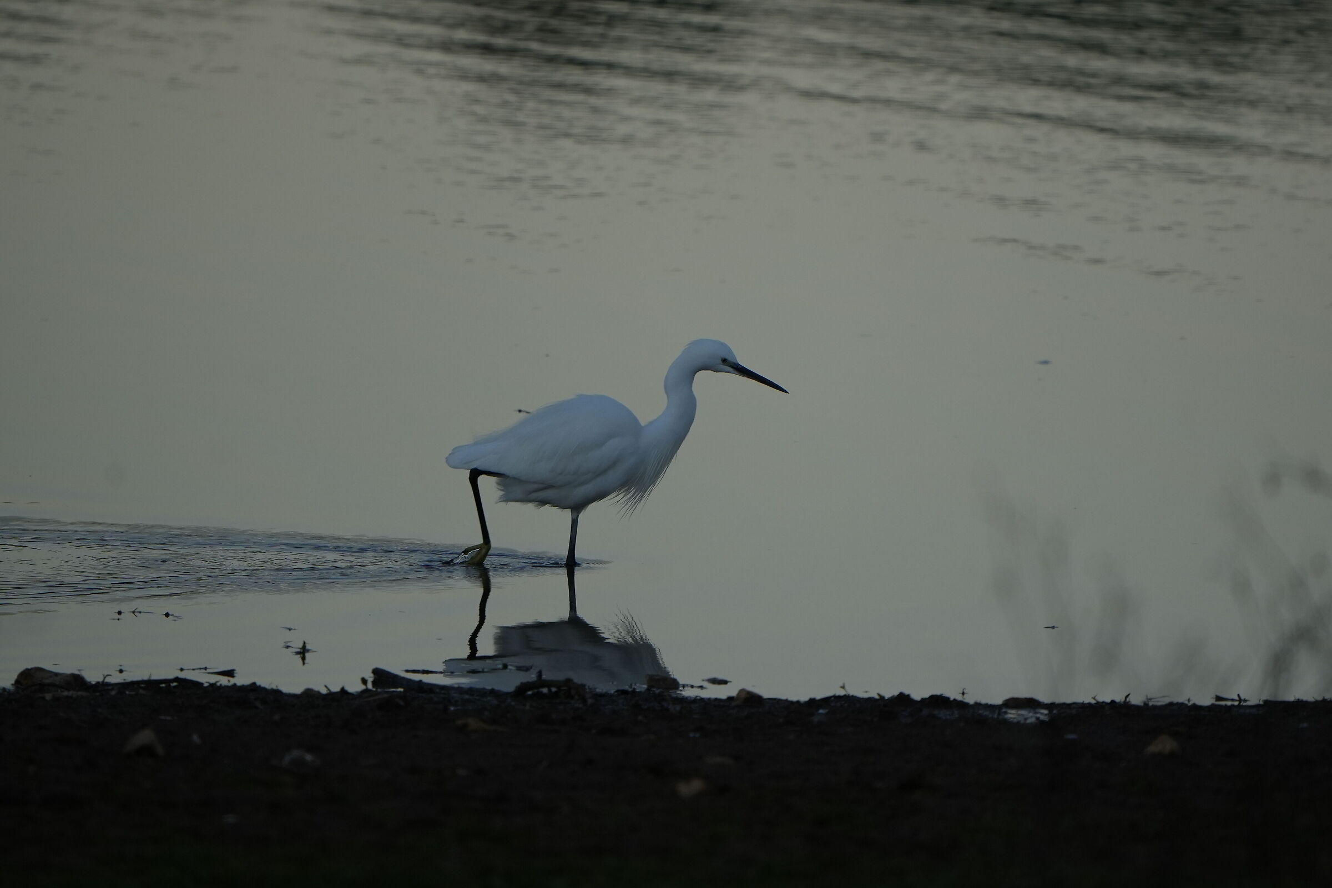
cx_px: 666
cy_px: 444
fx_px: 33297
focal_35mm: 900
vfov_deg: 1.5
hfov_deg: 2.3
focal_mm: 600
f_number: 6.3
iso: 500
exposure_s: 1/500
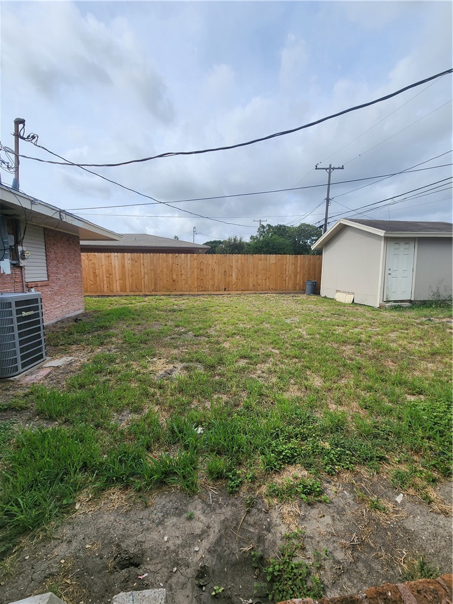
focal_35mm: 13
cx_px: 226
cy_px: 302
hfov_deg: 89.9
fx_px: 227
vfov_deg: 106.2
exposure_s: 1/1677
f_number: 2.2
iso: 50
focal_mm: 2.2
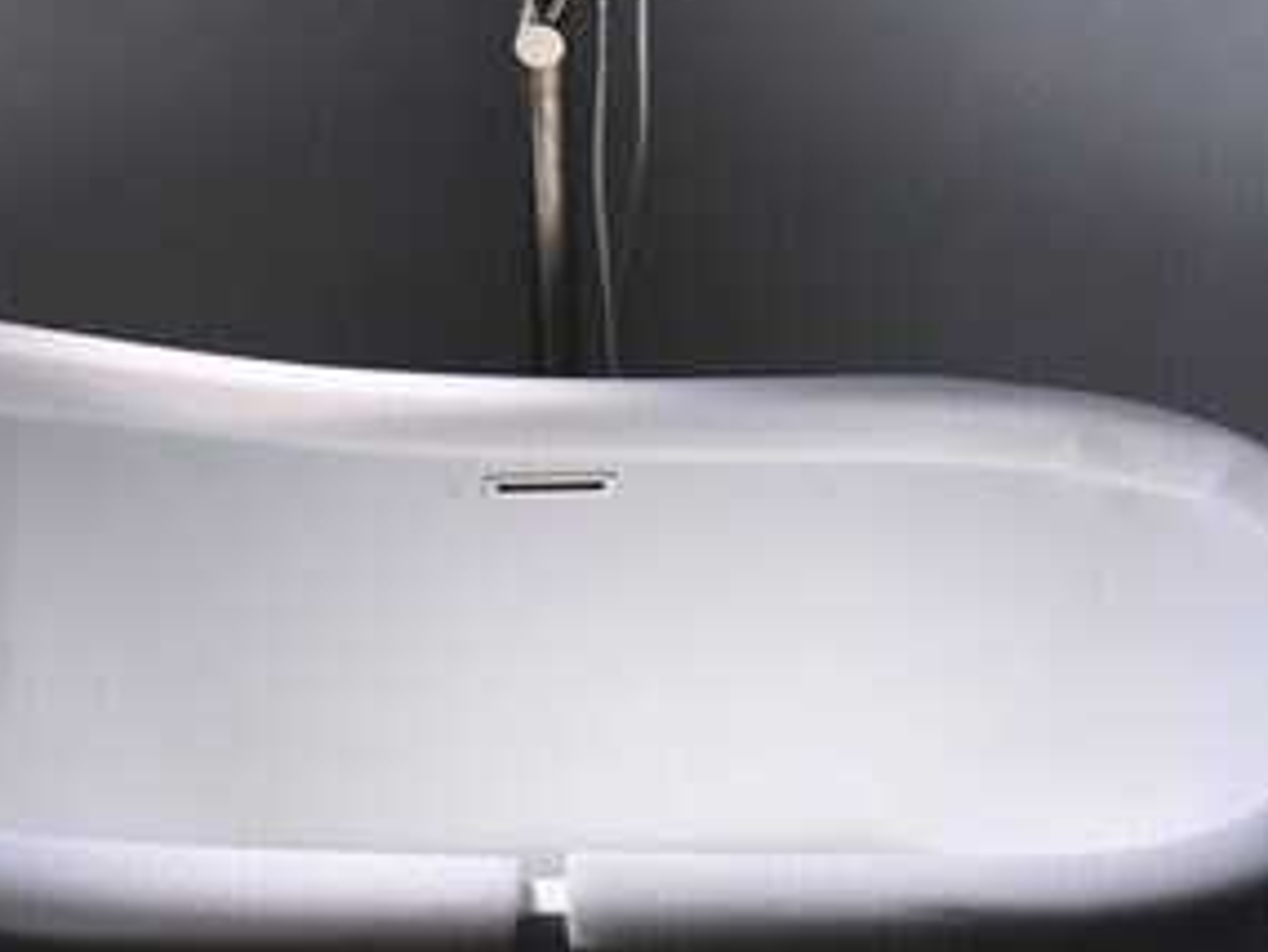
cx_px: 569
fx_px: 2235
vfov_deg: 23.8
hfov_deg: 31.6
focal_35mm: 61
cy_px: 254
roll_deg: +1.8
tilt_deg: -24.1
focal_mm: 4.15
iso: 25
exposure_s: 1/493
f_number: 2.2
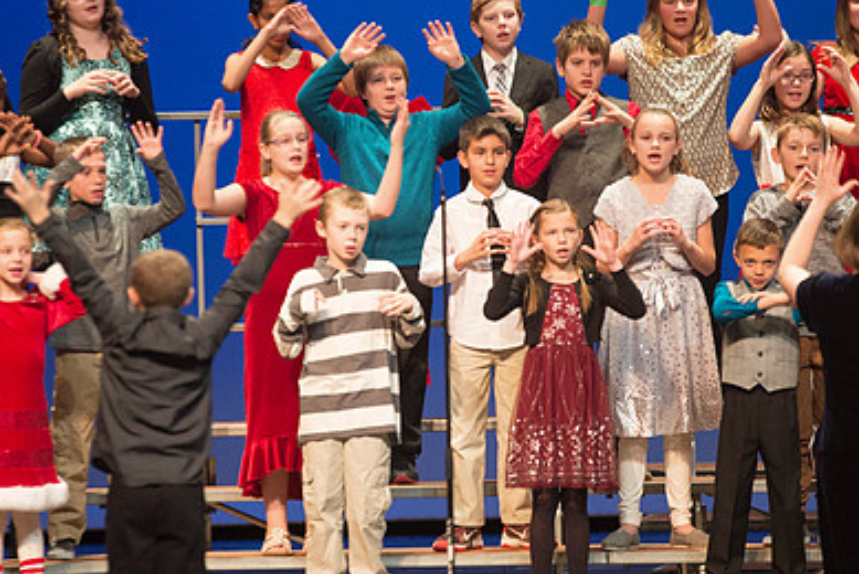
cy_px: 290
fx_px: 7116
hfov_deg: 6.9
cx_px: 411
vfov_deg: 4.6
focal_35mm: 298
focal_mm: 200
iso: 2500
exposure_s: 1/200
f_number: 2.8
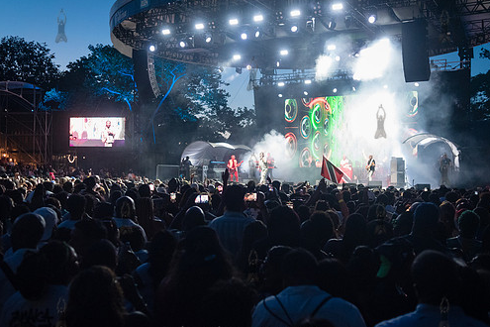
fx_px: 558
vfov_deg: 32.6
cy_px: 169
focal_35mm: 41
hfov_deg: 47.4
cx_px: 252
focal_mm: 35
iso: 5000
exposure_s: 1/320
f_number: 2.5
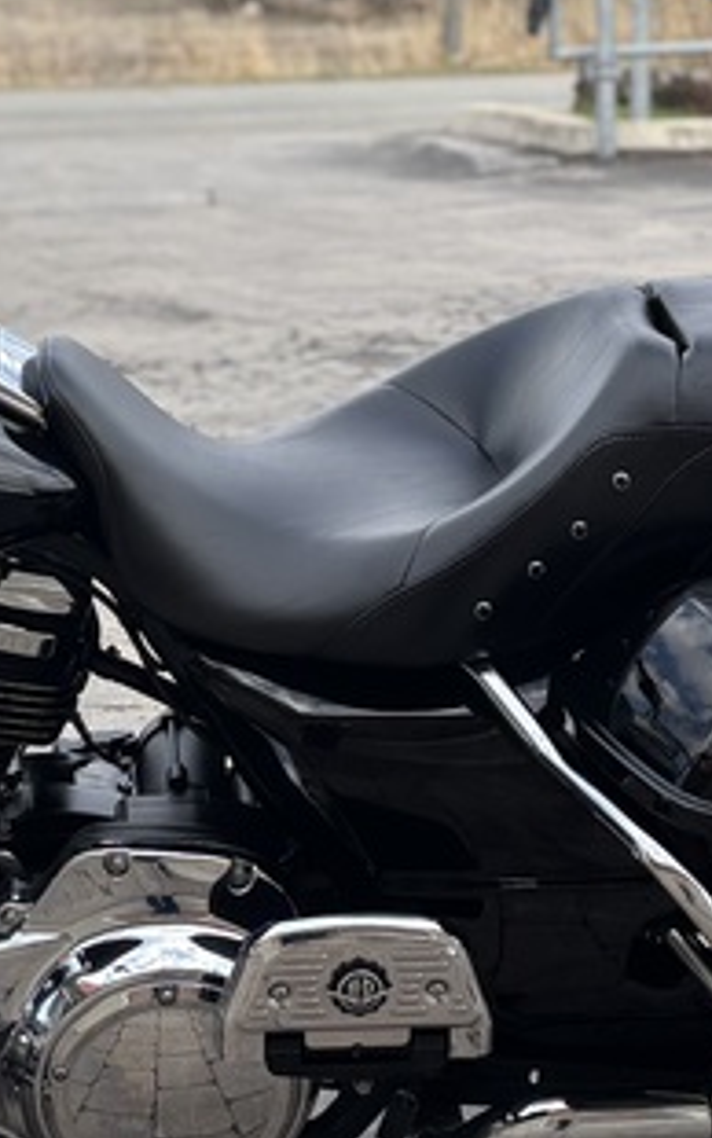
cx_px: 235
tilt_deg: -9.6
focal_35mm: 91
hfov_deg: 14.4
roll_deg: +3.3
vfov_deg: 22.8
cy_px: 477
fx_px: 2823
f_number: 1.6
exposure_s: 1/1399
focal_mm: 5.96
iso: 50
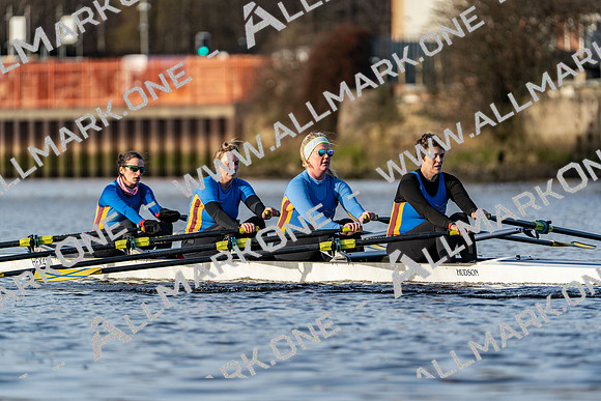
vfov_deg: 3.1
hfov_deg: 4.7
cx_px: 300
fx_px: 7297
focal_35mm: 437
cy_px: 200
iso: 640
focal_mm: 437
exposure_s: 1/2000
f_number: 6.3
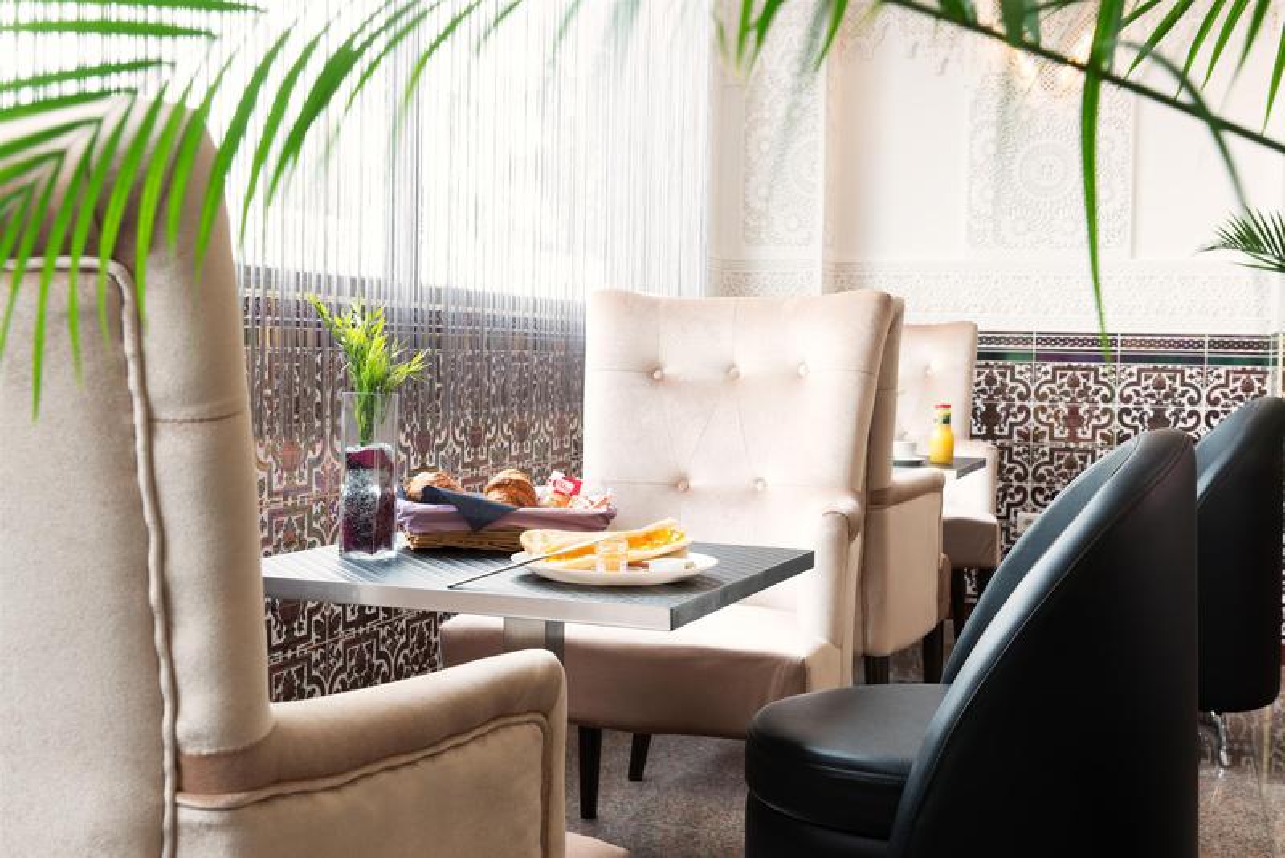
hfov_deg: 43.6
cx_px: 642
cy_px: 429
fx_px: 1607
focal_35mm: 45
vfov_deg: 29.9
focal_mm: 45
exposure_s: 1/4
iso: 160
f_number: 10
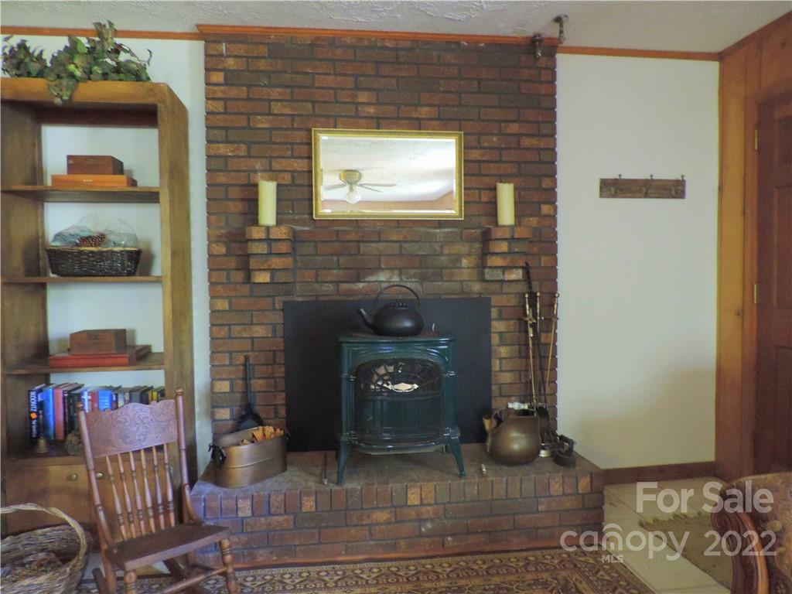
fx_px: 549
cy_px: 297
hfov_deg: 71.6
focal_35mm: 24
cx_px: 396
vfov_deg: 56.8
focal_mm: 4.3
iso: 640
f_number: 3
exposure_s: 1/8
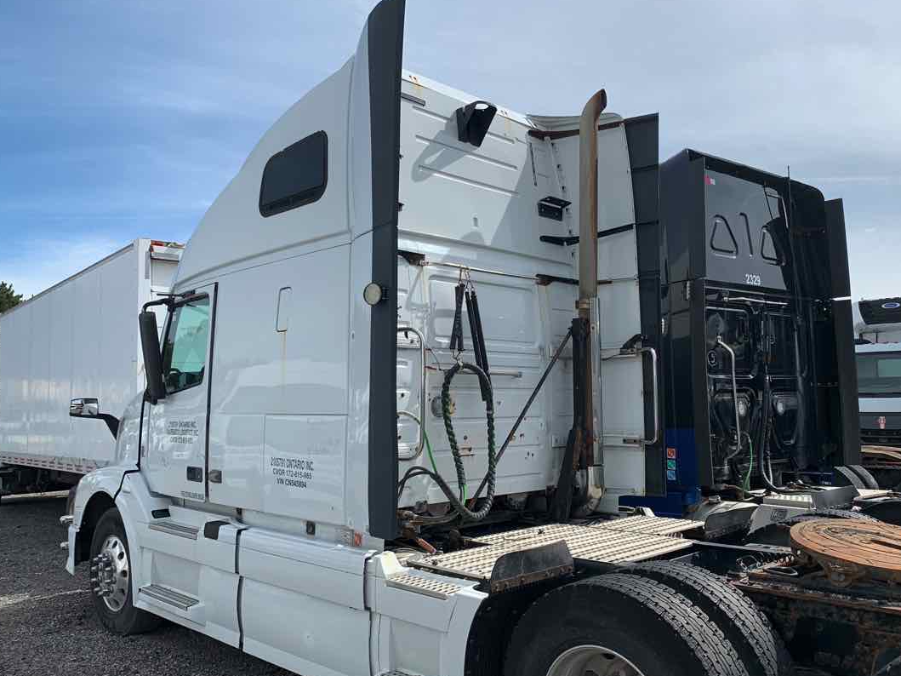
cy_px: 357
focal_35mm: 30
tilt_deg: +5.2
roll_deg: +0.5
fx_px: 781
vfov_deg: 46.8
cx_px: 466
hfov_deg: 60.0
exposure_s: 1/2681
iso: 25
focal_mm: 4.25
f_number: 1.8
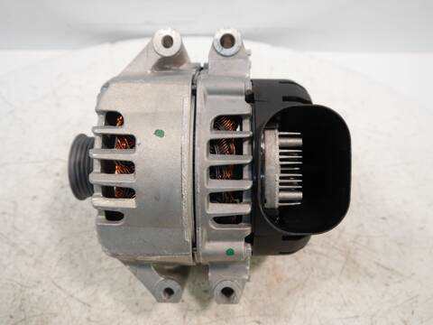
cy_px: 162
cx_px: 216
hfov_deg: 60.0
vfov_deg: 46.8
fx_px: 375
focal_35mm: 30
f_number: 3.6
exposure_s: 1/60
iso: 500
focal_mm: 15
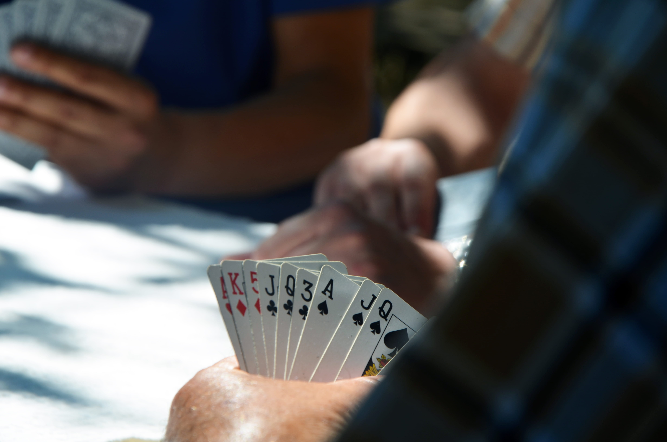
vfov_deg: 8.7
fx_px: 2912
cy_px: 221
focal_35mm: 158
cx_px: 334
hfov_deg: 13.1
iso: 110
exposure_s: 1/250
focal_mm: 105
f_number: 8
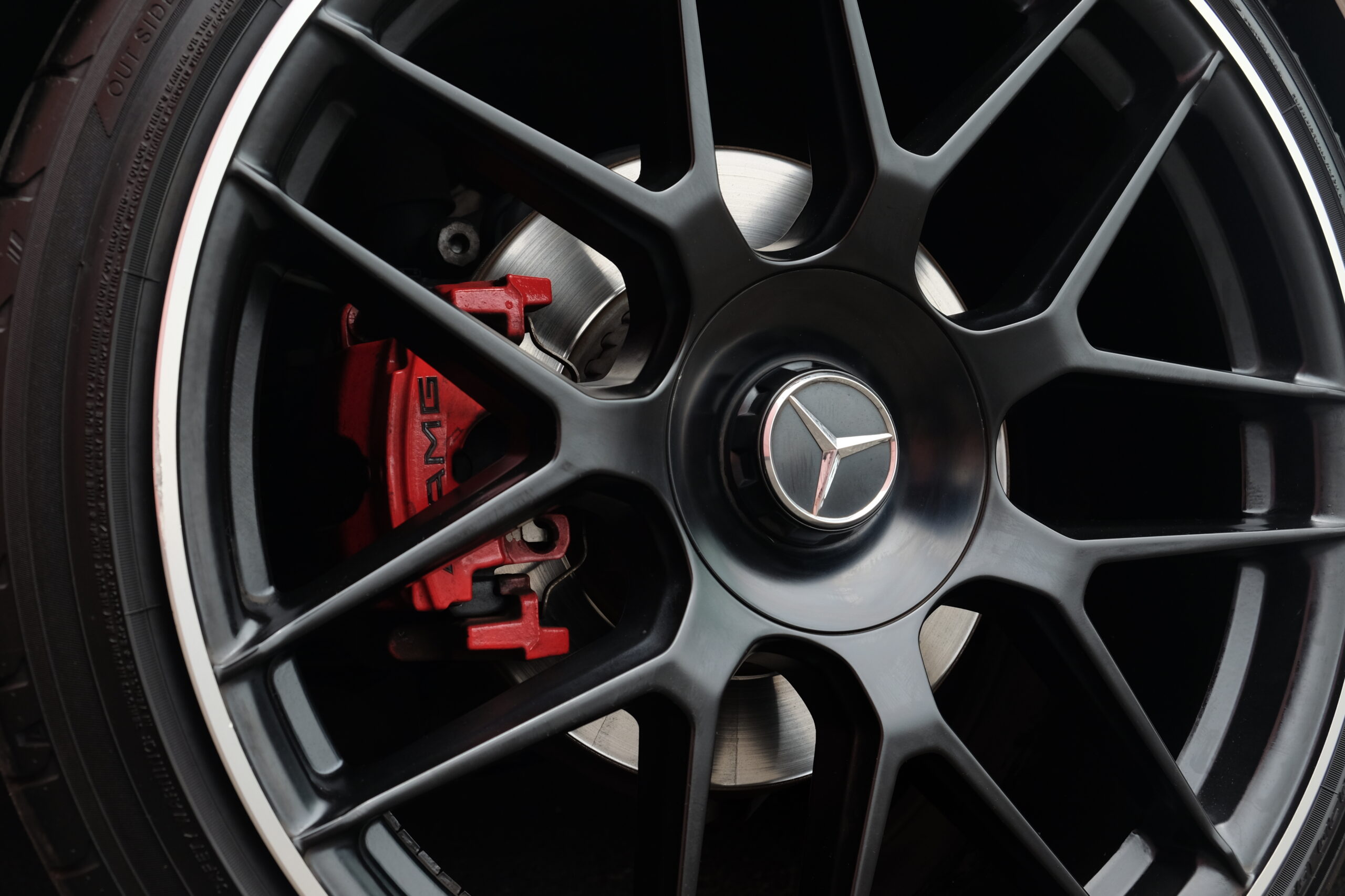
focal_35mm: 38
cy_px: 448
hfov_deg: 50.7
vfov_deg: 35.1
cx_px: 672
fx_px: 1420
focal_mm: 25.4
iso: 400
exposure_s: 1/210
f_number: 5.6
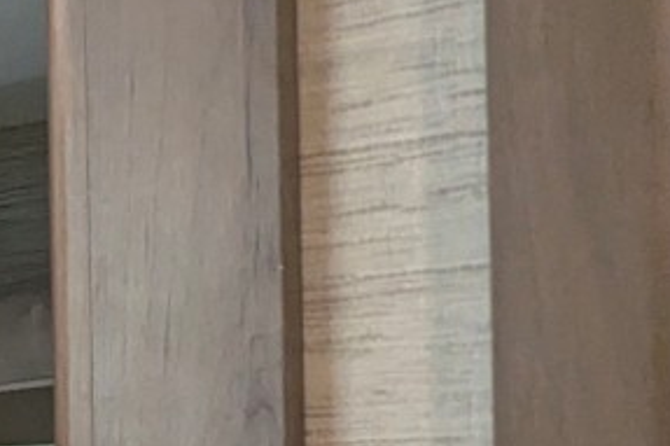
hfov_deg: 18.4
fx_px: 1507
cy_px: 486
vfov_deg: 16.4
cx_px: -601
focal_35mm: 81
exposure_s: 1/100
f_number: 2.2
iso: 237
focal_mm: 2.35
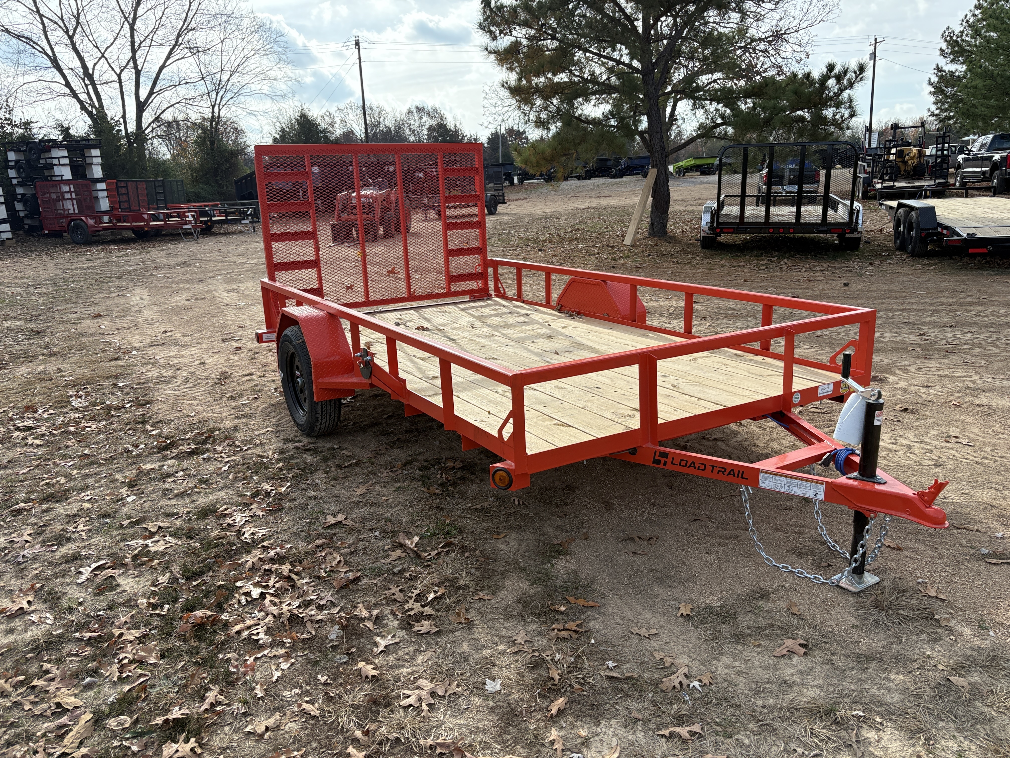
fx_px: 759
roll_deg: -0.6
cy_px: 379
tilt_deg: -10.9
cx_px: 505
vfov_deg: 53.1
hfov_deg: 67.3
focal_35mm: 26
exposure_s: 1/2451
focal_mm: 5.96
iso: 64
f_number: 1.6
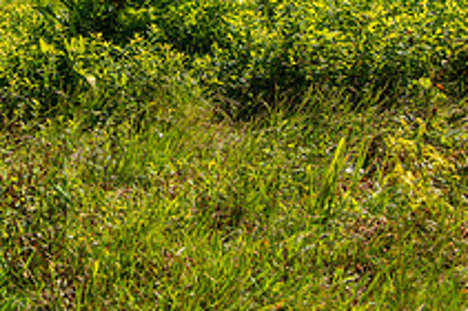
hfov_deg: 38.1
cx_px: -29
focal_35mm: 44
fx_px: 571
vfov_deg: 26.7
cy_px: -69
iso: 100
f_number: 5
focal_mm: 16
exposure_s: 1/640
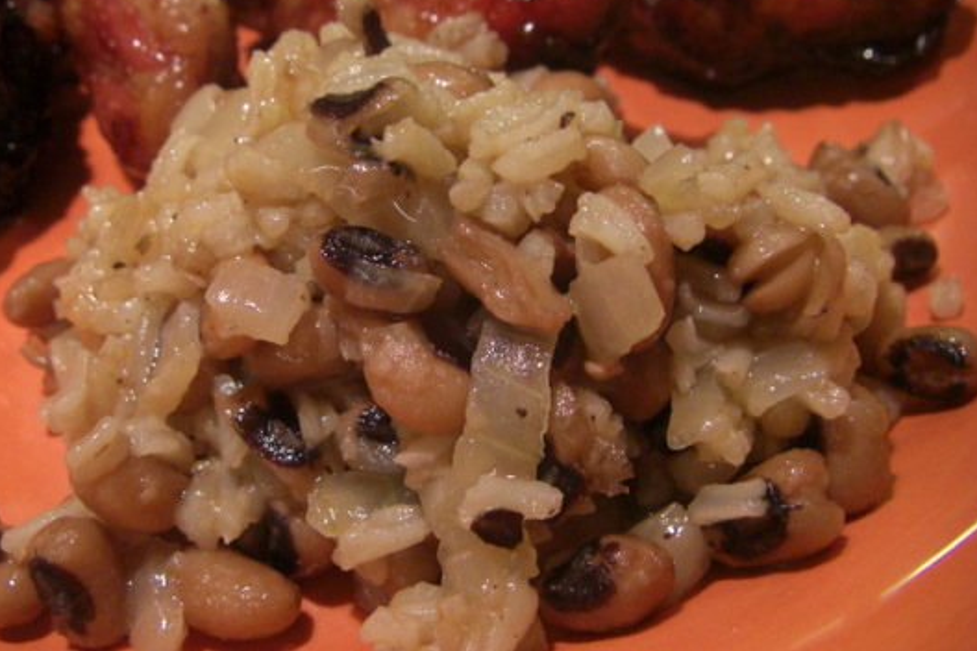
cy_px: 280
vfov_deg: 29.2
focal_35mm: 46
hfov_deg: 42.7
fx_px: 1248
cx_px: 442
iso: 200
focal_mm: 6.3
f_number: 3.4
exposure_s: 1/30
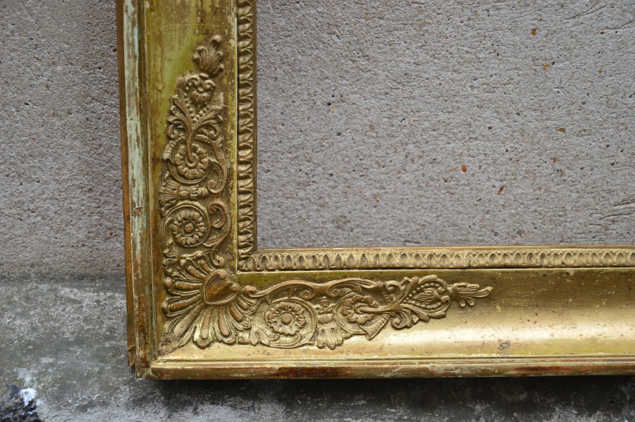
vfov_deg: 15.7
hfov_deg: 23.4
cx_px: 318
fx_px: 1533
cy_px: 211
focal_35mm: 87
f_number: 5
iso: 100
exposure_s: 1/100
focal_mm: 58
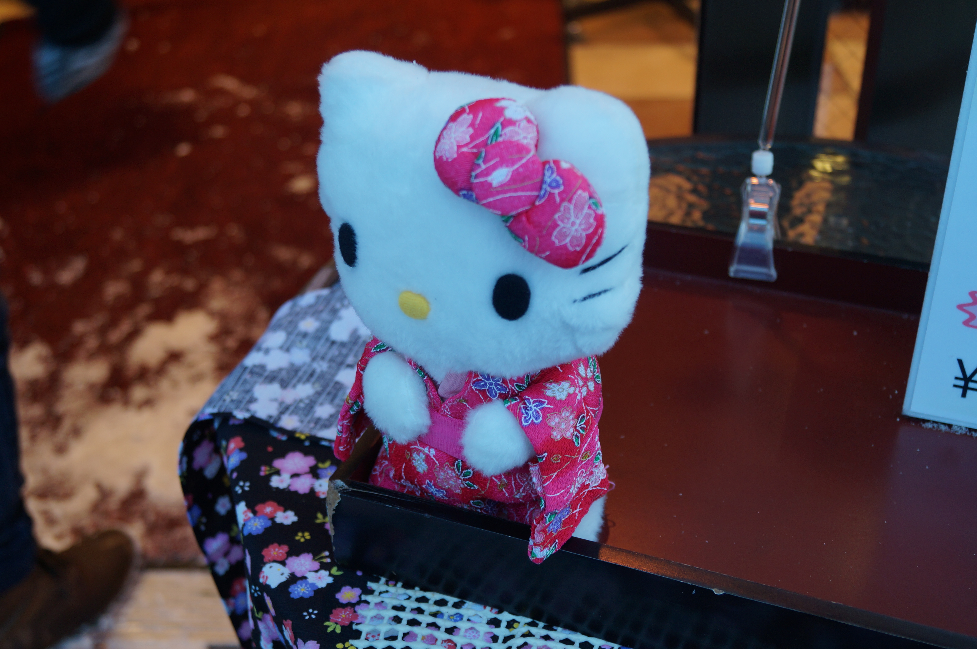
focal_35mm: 44
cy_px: 333
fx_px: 1193
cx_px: 479
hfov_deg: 44.5
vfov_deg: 30.4
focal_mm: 28
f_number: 4.5
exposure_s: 1/60
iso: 200
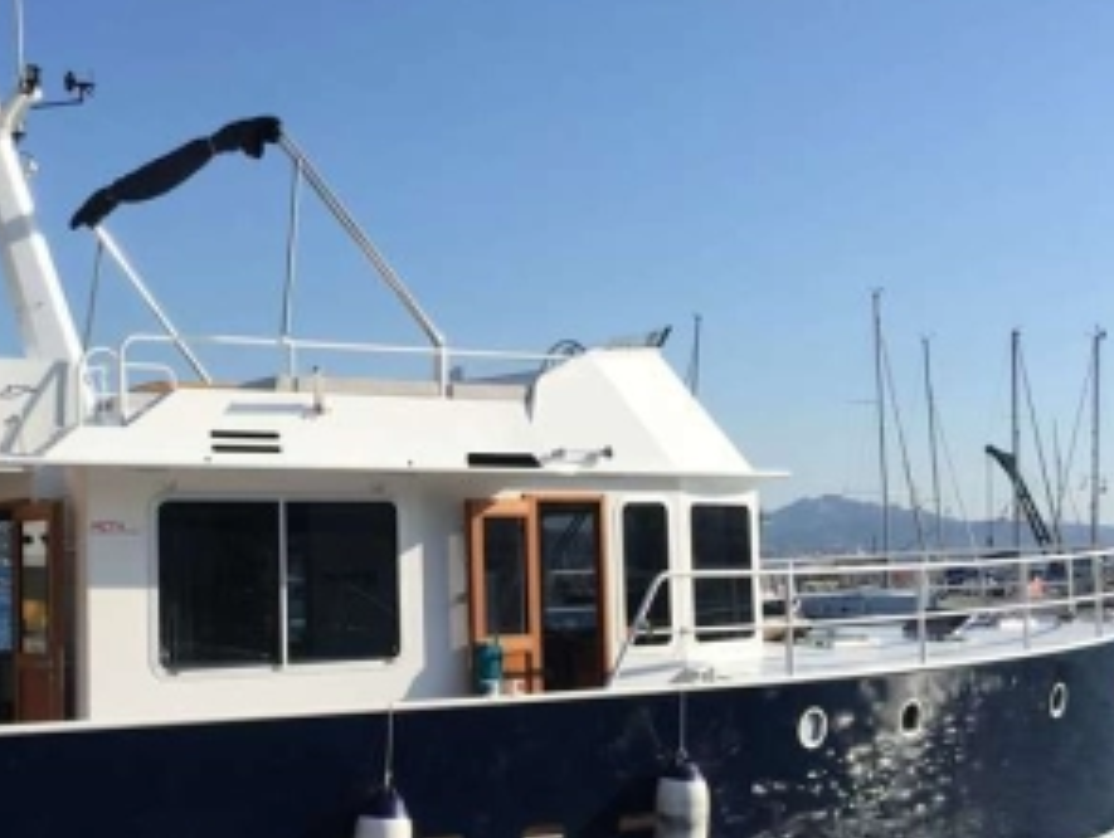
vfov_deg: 27.1
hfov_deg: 35.3
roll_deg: -0.9
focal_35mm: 54
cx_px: 408
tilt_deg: +3.5
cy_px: 481
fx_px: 1740
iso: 25
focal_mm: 4.15
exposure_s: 1/1876
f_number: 2.2
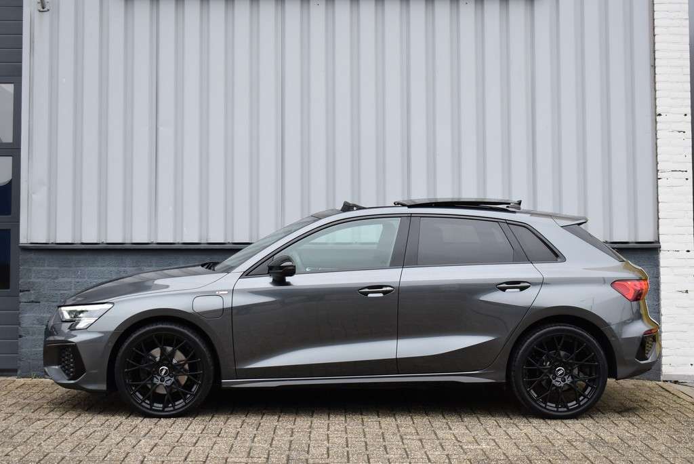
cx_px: 347
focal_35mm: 63
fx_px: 1215
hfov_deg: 31.9
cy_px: 232
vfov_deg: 21.6
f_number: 5.6
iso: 400
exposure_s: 1/125
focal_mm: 42
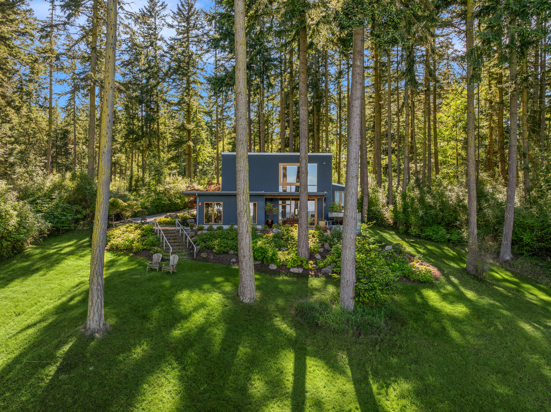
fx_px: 382
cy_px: 206
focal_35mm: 24
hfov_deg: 71.6
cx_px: 276
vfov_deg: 56.8
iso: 300
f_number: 2.8
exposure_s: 1/640
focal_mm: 12.29
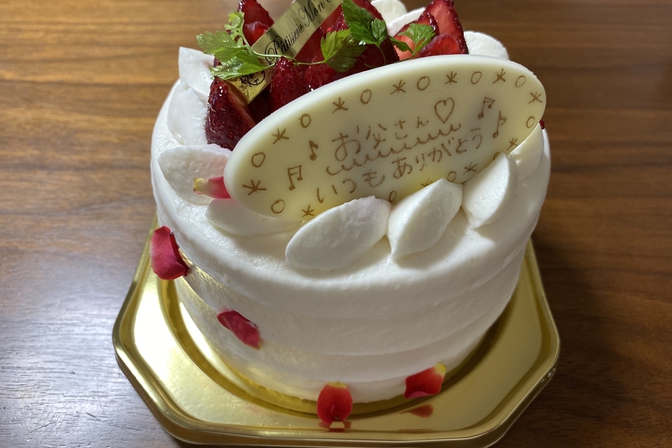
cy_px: 221
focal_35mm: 28
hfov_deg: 65.5
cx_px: 336
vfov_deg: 46.4
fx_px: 523
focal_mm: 4.25
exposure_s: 1/60
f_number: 1.8
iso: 200
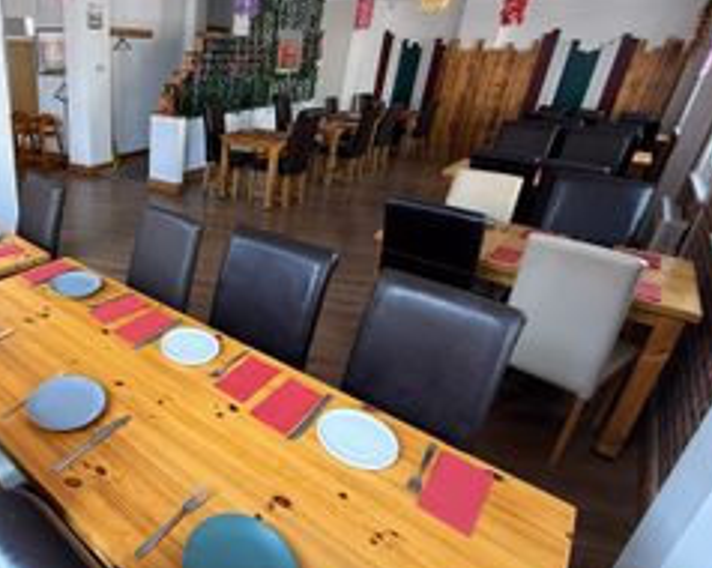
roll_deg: -1.4
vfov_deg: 60.6
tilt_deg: -21.5
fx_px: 484
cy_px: 248
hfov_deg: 66.9
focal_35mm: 23
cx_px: 159
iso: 200
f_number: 2.2
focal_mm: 2.22
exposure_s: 1/99
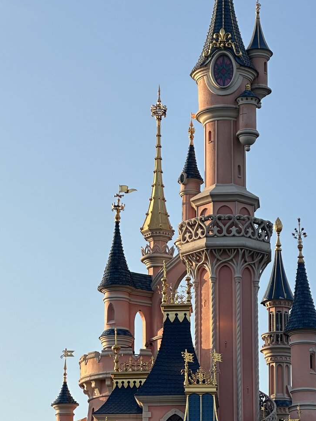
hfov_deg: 10.3
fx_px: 1753
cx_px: 246
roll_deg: +0.3
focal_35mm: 144
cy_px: 334
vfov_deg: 13.6
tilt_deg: +13.4
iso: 32
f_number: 2.8
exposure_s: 1/348
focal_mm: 9
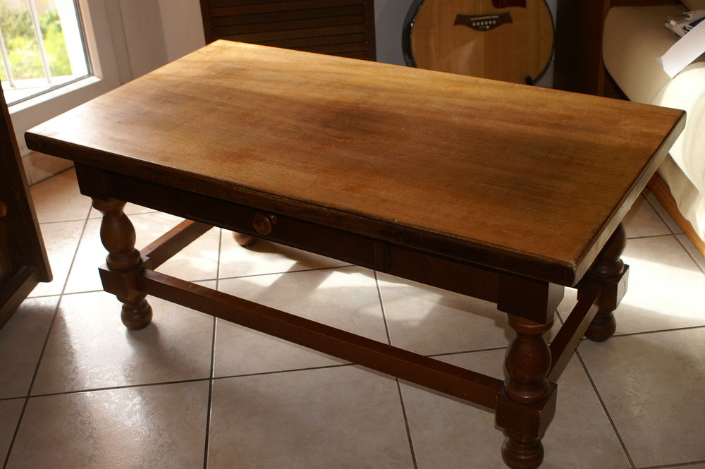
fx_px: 881
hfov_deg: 43.6
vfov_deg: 29.8
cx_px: 352
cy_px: 234
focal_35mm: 45
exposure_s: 1/80
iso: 125
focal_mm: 30
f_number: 5
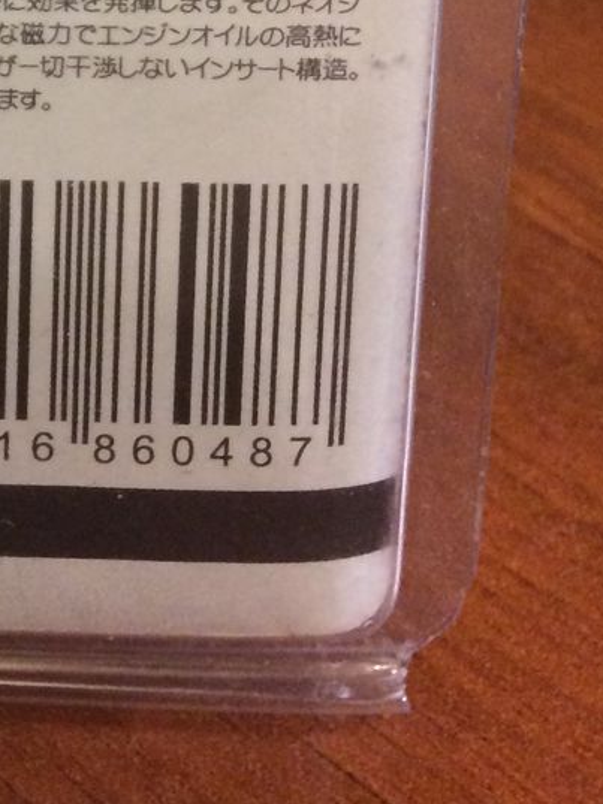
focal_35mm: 92
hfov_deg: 14.8
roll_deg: +0.2
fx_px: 2139
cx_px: -323
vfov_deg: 18.9
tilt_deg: -34.4
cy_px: -382
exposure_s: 1/33
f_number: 2.2
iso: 250
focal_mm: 4.15
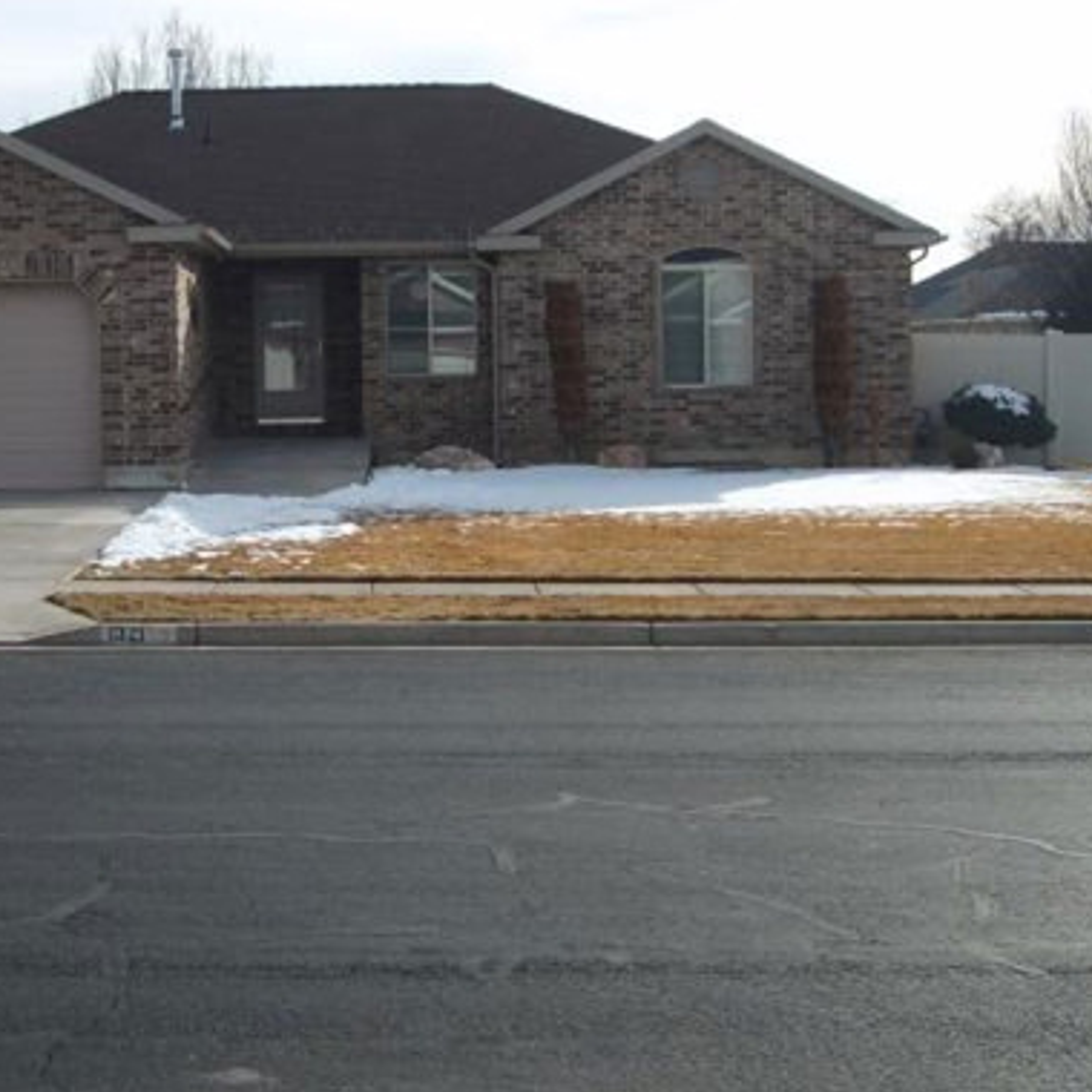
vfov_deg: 26.9
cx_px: 259
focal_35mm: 64
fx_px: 2284
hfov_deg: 26.5
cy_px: 503
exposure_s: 1/250
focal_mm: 7.2
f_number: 7.7
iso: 50
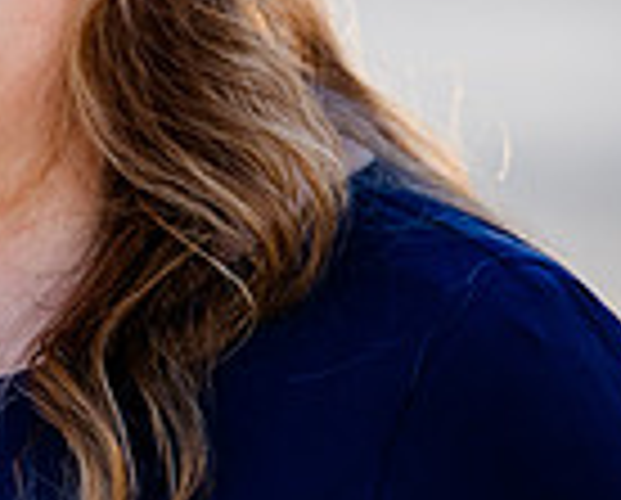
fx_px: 11585
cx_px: -423
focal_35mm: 629
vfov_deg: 2.5
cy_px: -16
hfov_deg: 3.1
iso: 200
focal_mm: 160
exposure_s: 1/1000
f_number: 2.8
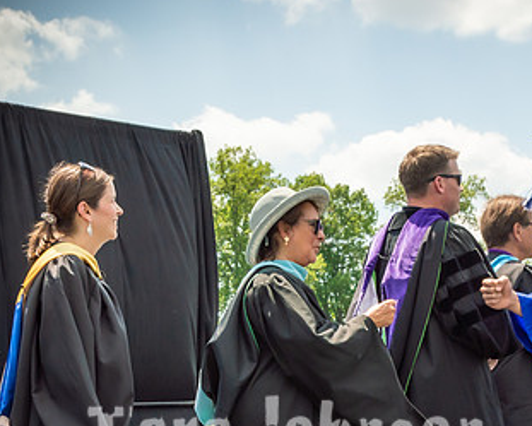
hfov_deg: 22.2
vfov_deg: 17.2
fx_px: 1355
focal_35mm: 86
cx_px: 314
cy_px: 485
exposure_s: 1/640
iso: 200
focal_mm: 22
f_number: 7.1
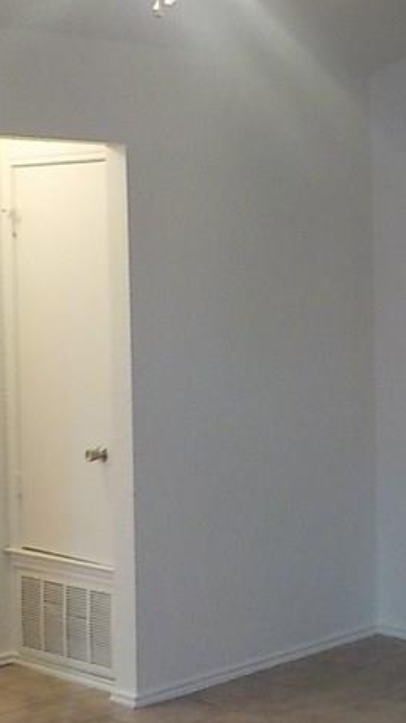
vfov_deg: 29.3
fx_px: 1380
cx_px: 557
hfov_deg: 15.7
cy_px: 314
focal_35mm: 72
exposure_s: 1/30
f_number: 3.3
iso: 360
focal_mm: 4.1
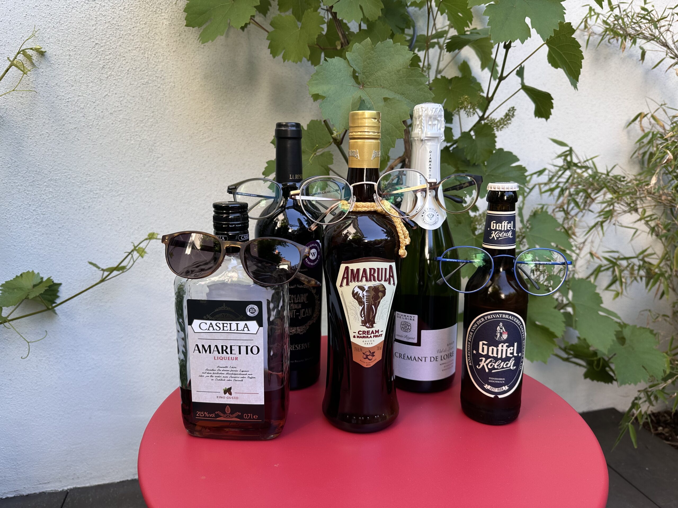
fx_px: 470
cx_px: 339
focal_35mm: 24
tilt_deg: -11.2
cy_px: 254
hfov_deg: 71.6
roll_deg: +0.8
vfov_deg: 56.8
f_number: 1.78
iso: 64
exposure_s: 1/142
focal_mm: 6.86
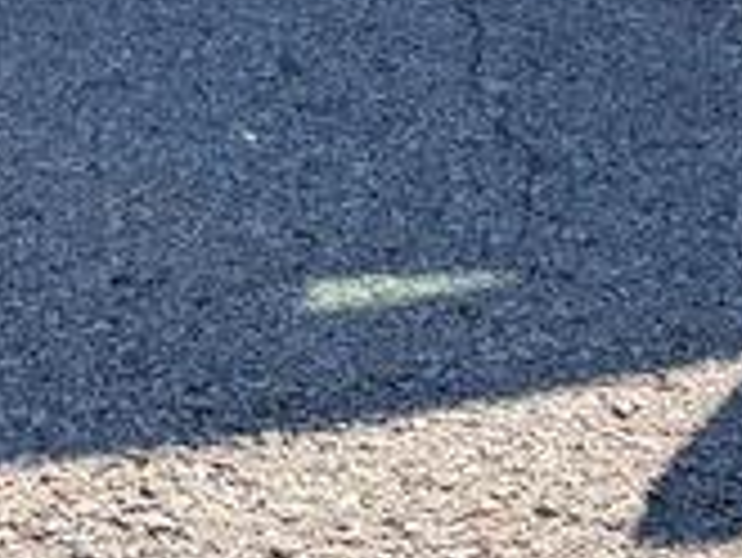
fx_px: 4333
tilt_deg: -12.2
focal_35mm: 202
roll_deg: +0.7
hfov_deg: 9.8
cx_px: 594
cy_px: -936
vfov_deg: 6.8
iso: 50
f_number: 1.6
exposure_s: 1/987
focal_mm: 5.96
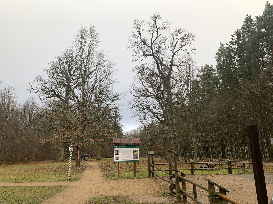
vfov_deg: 53.1
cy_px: 102
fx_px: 205
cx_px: 136
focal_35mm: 26
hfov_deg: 67.3
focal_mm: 4.25
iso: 25
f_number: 1.8
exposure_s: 1/308
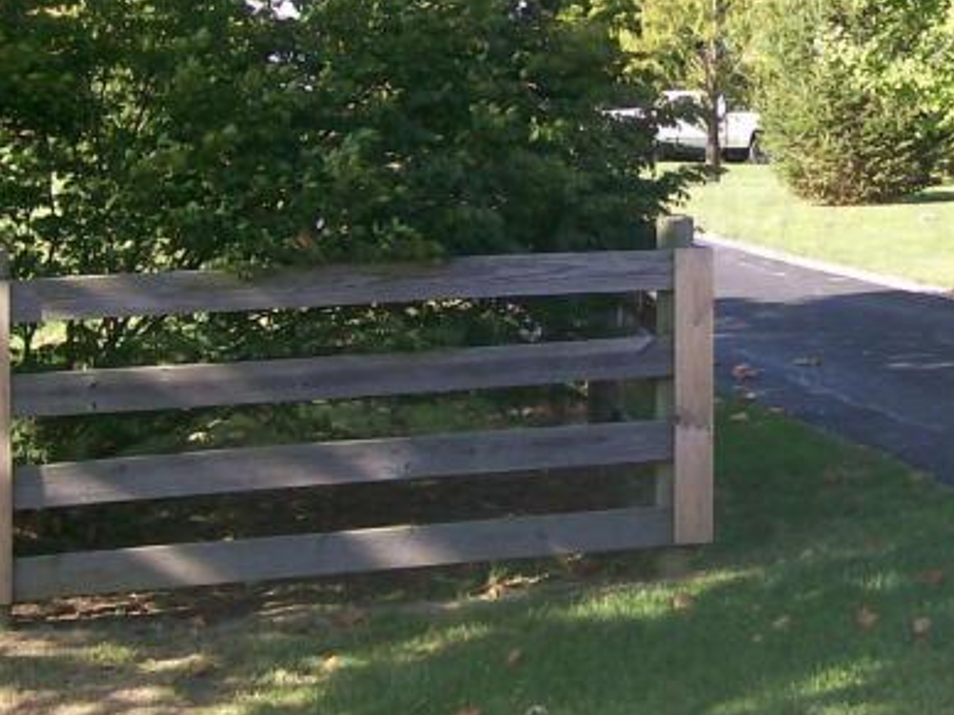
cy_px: 209
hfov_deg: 20.5
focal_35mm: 95
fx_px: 2618
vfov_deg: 15.5
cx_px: 704
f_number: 2.7
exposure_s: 1/345
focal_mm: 6
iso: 80
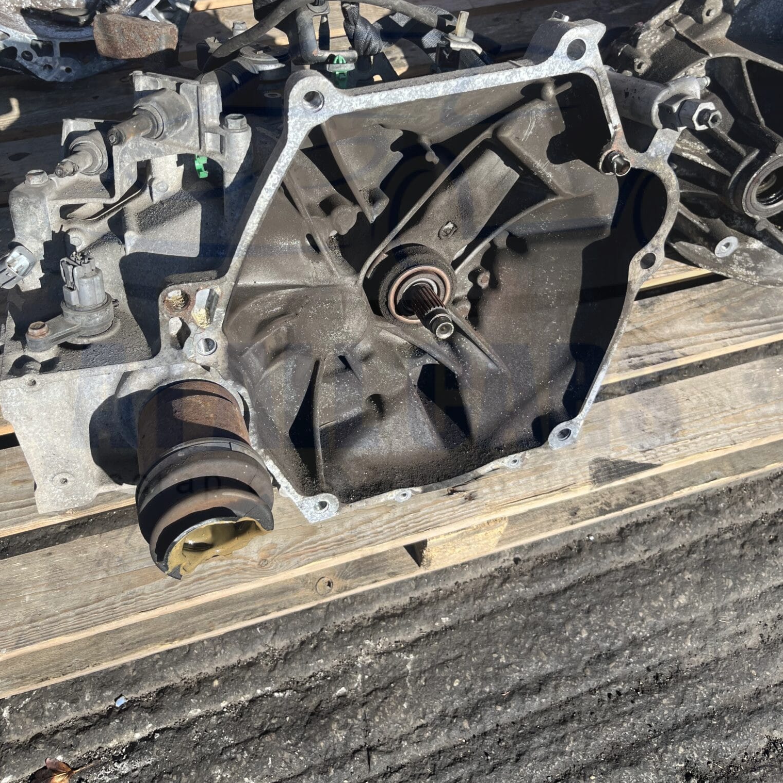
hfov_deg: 52.5
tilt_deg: -51.3
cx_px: 395
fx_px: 793
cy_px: 280
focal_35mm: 31
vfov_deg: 51.8
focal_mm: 5.1
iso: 50
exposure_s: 1/1776
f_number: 1.6
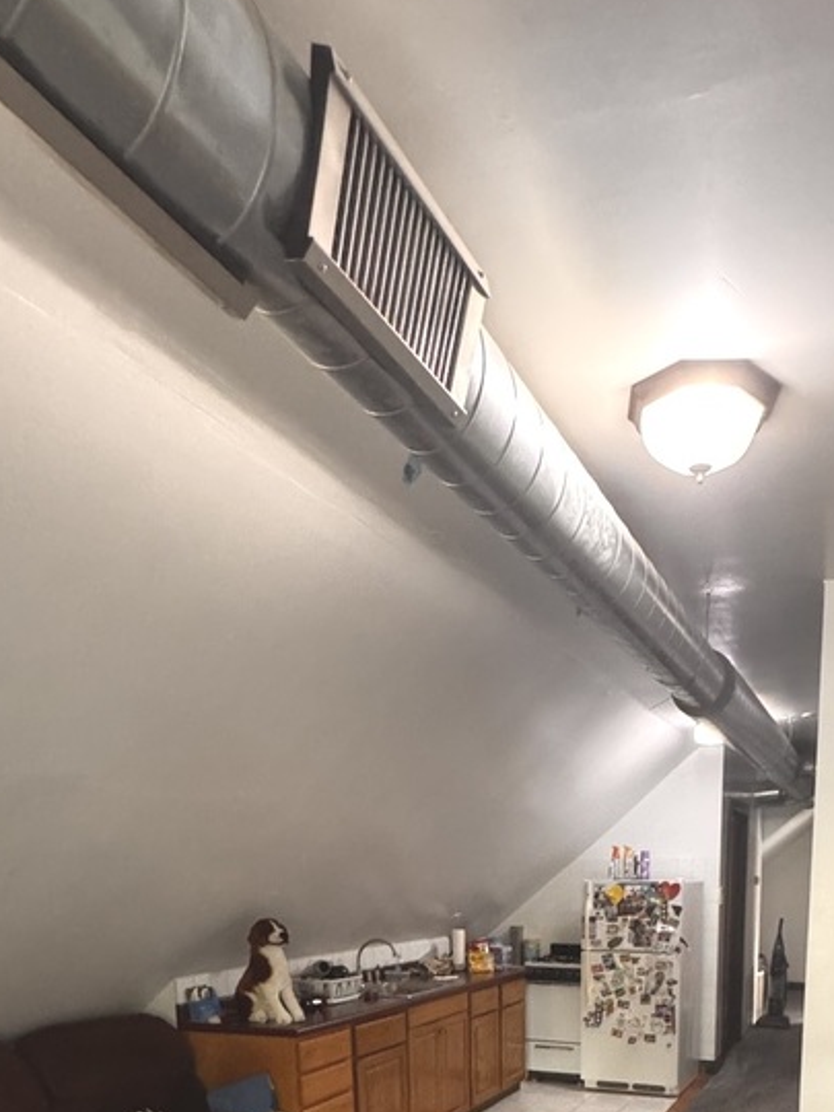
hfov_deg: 48.6
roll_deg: +0.8
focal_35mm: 28
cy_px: 1048
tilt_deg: -10.7
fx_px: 899
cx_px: 577
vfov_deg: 53.4
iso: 1000
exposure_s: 1/60
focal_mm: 2.22
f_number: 2.2
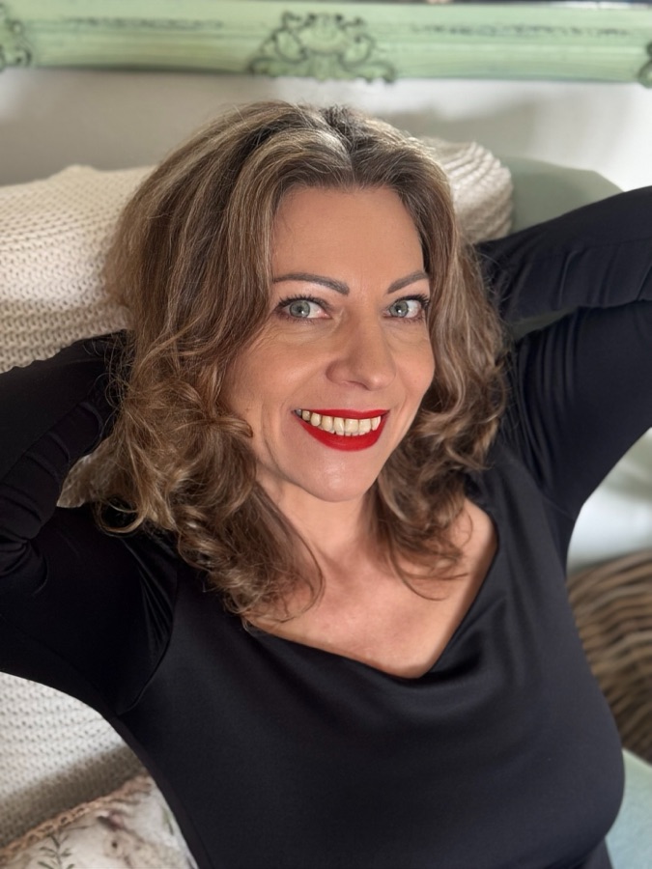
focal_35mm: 48
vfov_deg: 39.7
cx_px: 326
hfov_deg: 30.3
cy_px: 434
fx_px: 1205
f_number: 1.78
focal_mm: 6.76
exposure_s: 1/55
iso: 250
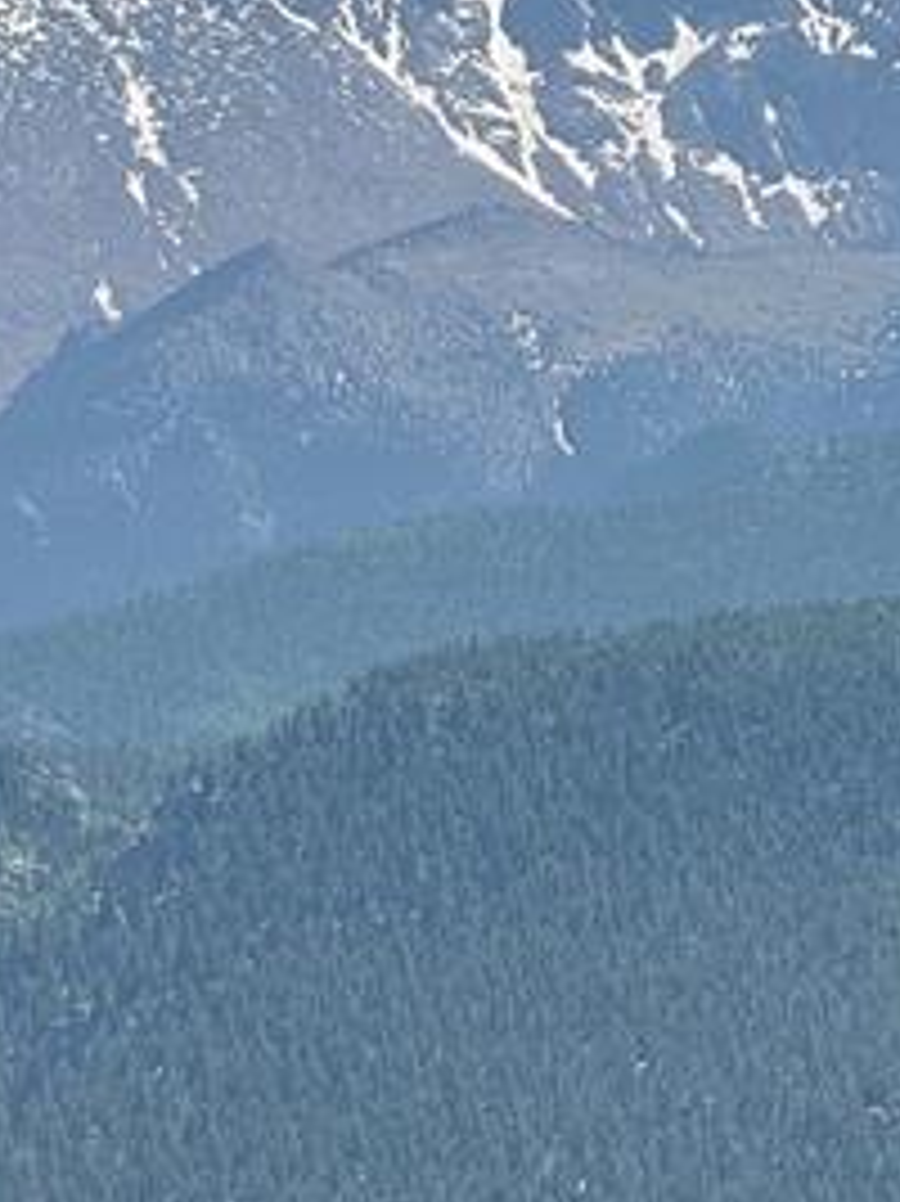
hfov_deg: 4.3
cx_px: 407
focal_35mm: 345
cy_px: 887
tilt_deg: +0.8
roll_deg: +2.0
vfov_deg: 5.7
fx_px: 11969
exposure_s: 1/2024
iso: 50
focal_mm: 15.66
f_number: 2.8
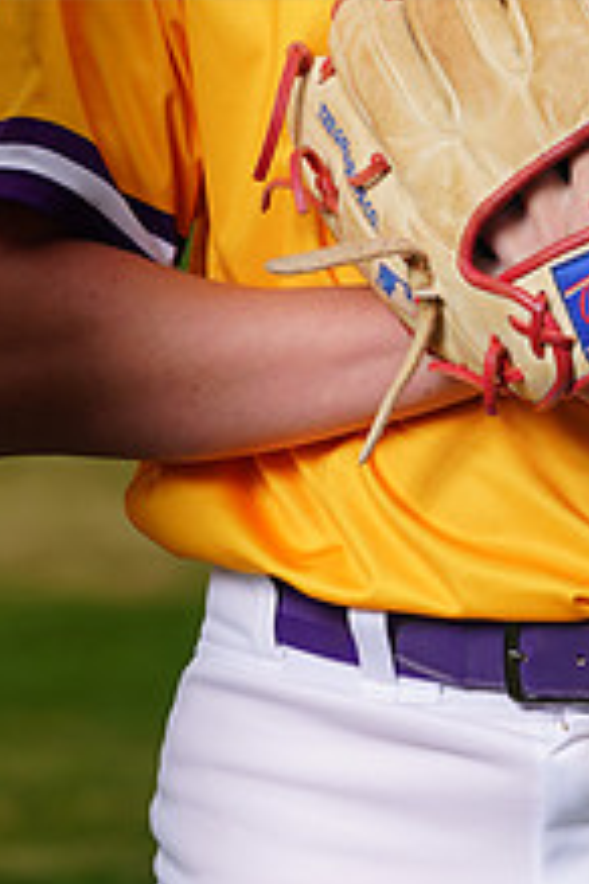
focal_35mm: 577
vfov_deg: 3.6
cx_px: 607
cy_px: -129
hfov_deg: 2.4
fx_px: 14159
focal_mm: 218
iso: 100
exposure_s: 1/250
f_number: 8
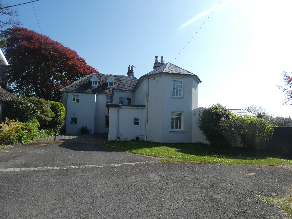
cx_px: 146
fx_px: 169
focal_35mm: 20
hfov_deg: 81.7
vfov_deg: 66.0
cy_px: 110
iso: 80
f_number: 3.5
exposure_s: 1/800
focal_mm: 3.6
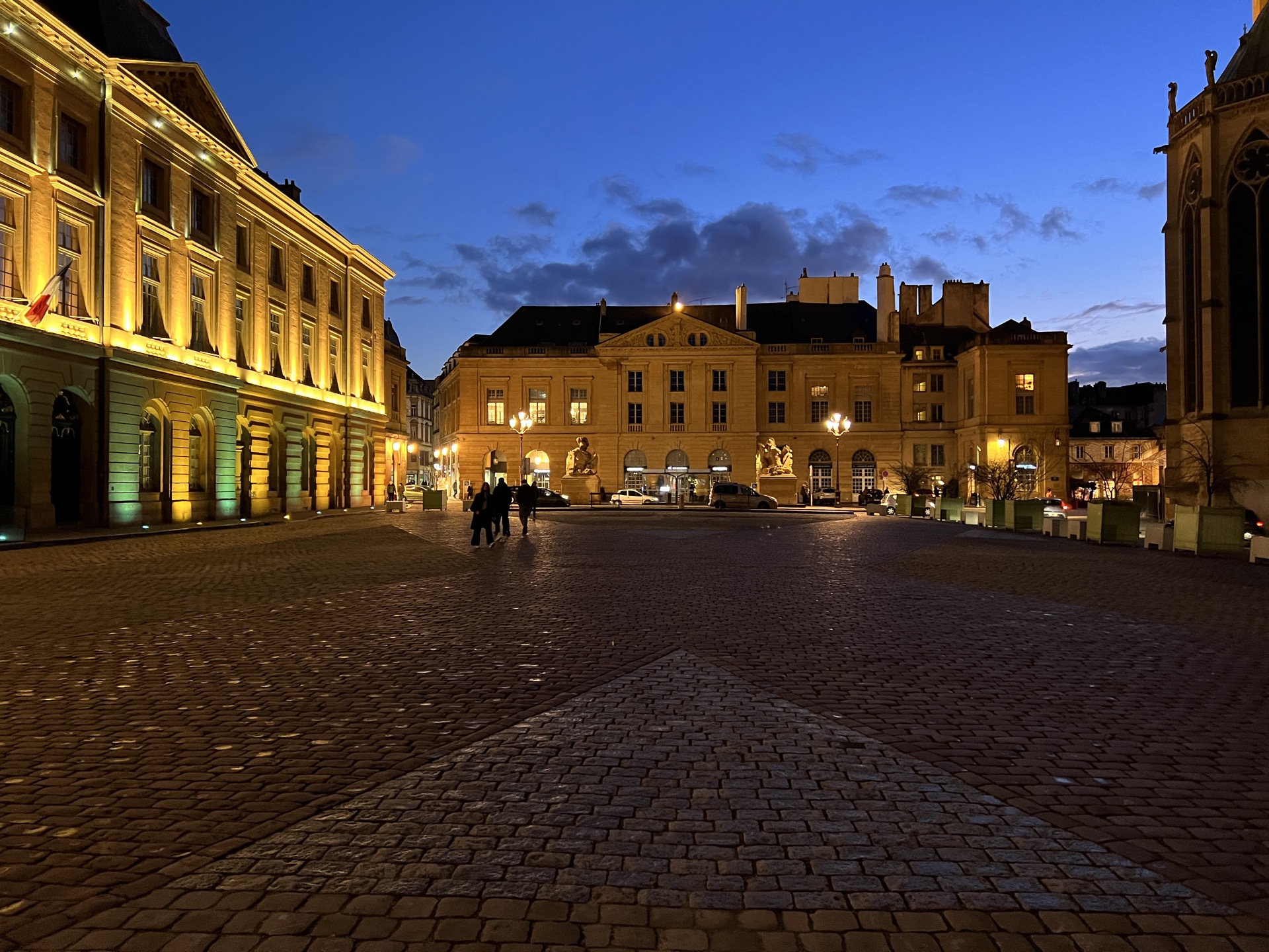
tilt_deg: +1.7
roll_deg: +0.5
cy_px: 476
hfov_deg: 67.3
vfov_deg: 53.1
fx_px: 953
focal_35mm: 26
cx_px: 634
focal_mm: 5.7
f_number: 1.5
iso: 640
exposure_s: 1/33
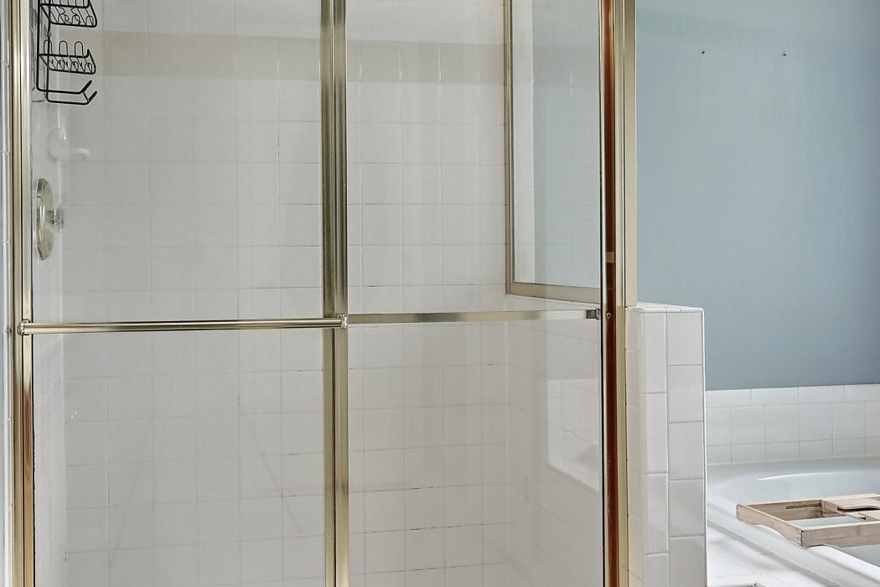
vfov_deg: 33.4
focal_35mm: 40
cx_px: 394
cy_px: 260
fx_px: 978
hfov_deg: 48.4
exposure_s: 1/15
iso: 400
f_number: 8
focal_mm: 14
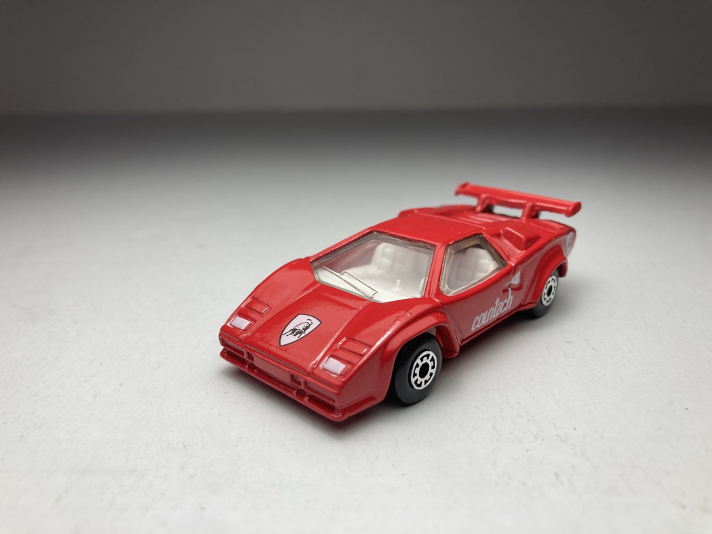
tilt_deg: -18.9
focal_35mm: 28
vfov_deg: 49.7
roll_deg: +0.2
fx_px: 576
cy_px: 267
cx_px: 356
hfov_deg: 63.4
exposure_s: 1/120
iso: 20
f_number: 1.8
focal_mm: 3.99
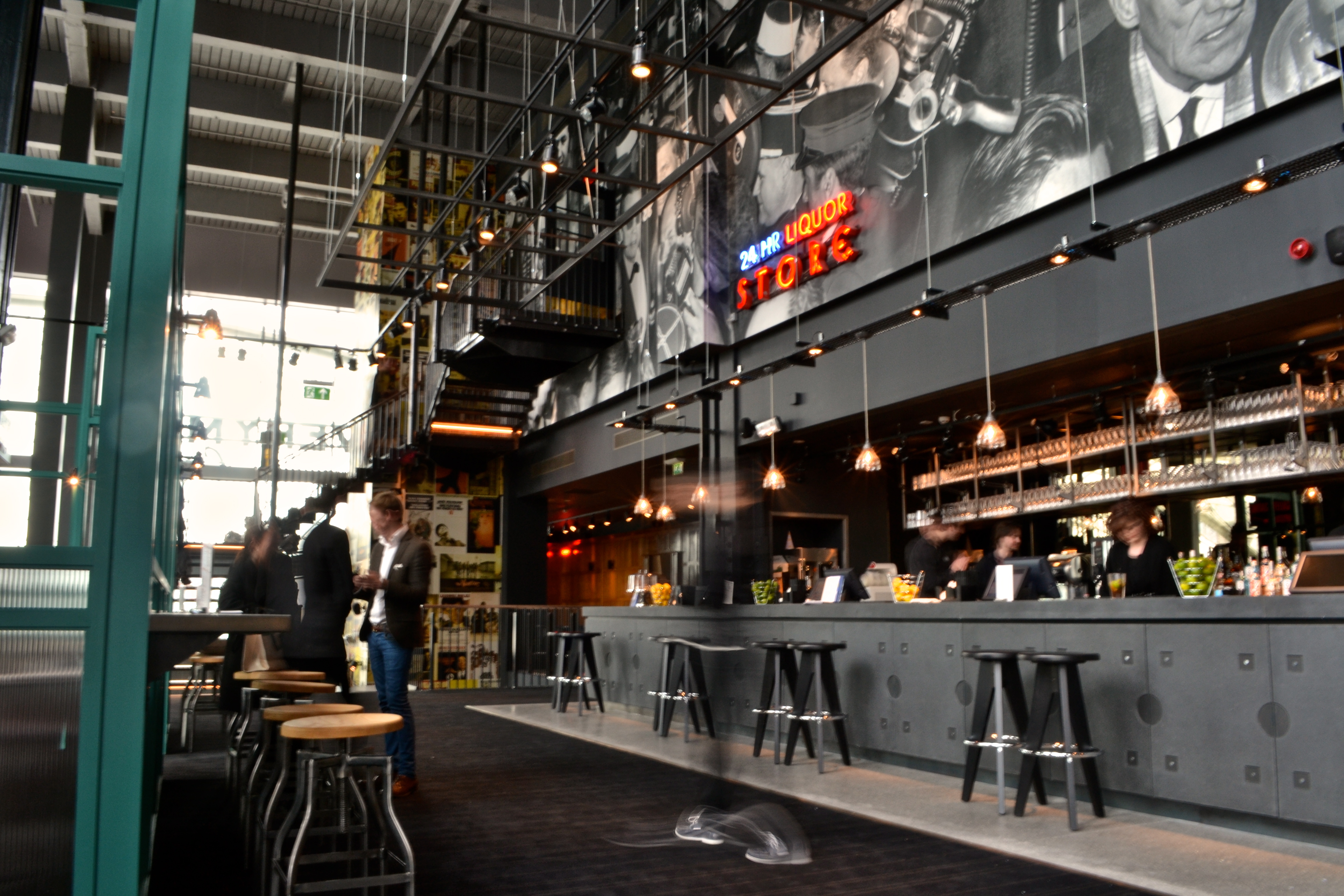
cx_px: 672
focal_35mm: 27
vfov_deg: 47.9
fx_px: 1008
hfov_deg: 67.4
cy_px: 448
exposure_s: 1/1.6
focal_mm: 18
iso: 200
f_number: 22
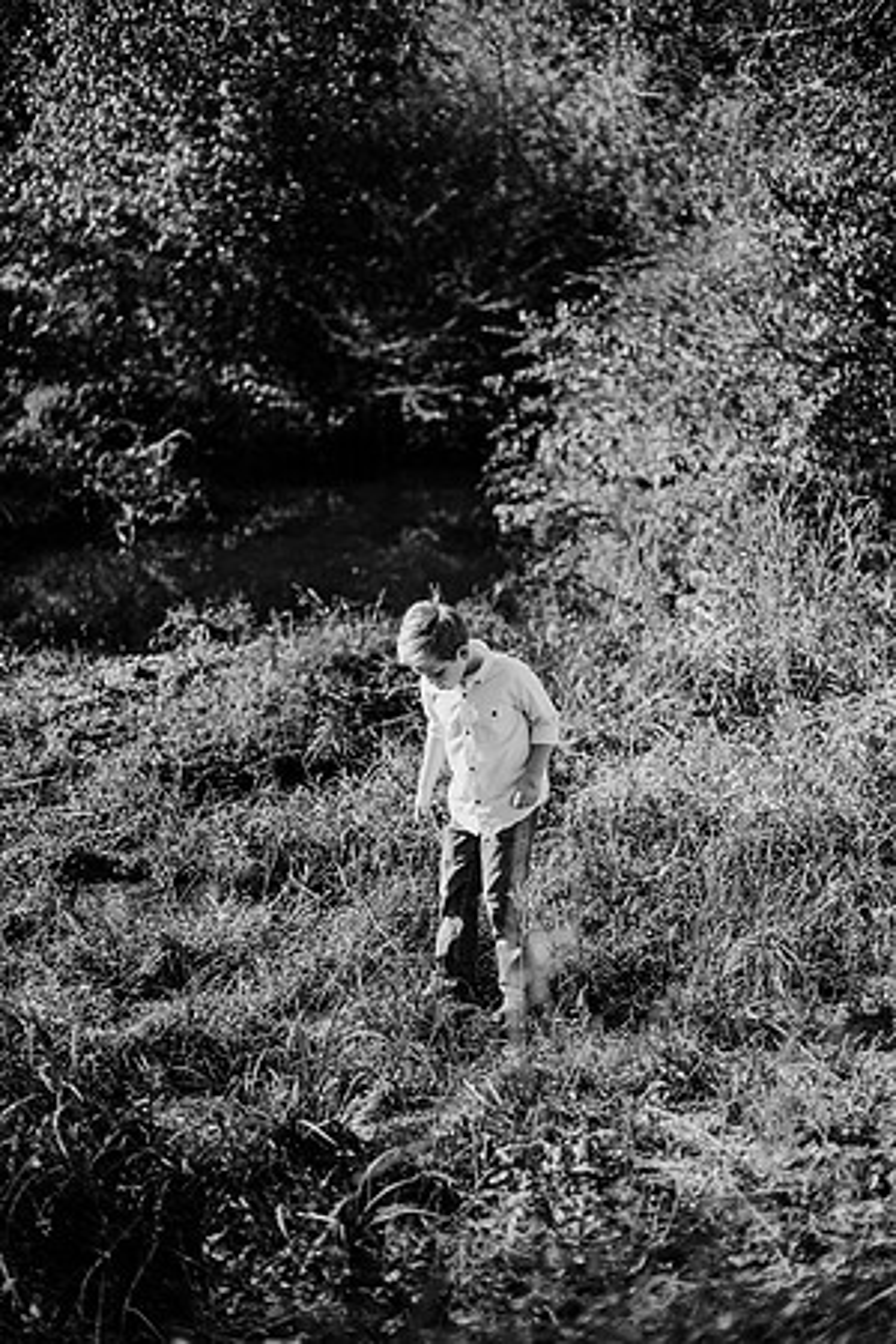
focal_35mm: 50
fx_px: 1867
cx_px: 448
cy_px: 672
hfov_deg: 27.0
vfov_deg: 39.6
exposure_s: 1/2500
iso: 200
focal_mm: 50
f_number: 2
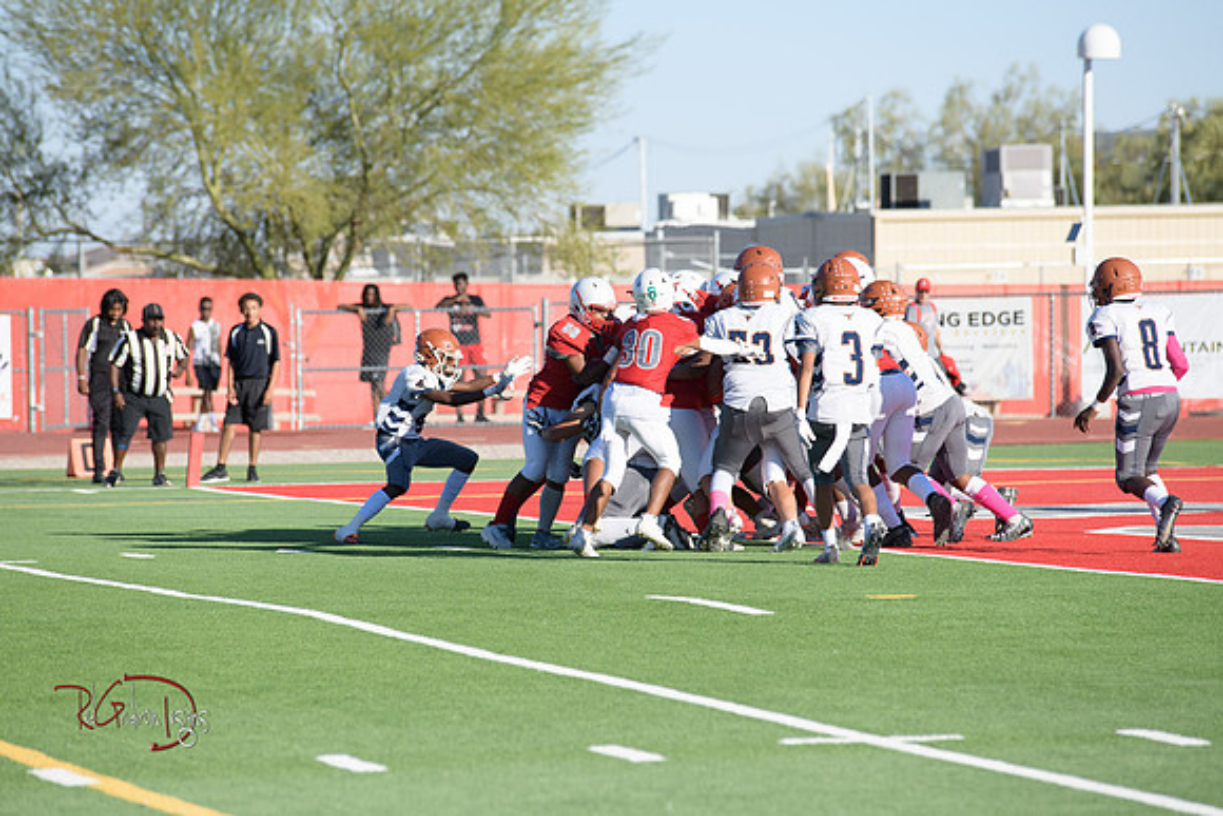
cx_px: 612
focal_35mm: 200
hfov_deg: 10.3
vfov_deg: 6.9
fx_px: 6796
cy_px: 408
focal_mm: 200
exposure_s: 1/3200
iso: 500
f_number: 5
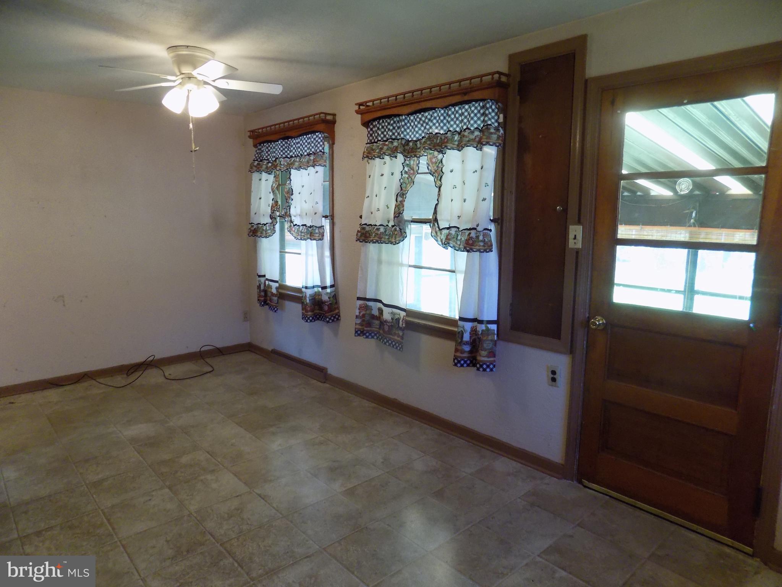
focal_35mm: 23
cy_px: 294
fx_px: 520
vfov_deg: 58.9
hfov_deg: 73.9
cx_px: 391
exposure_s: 1/30
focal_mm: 4
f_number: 3.1
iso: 250
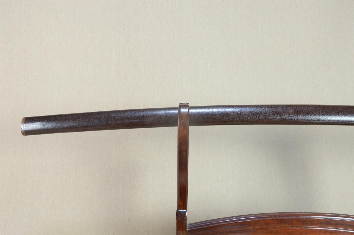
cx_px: 177
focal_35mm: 30
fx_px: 295
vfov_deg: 43.5
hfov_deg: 62.0
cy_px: 118
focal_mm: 20
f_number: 11
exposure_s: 1/1.6
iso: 400
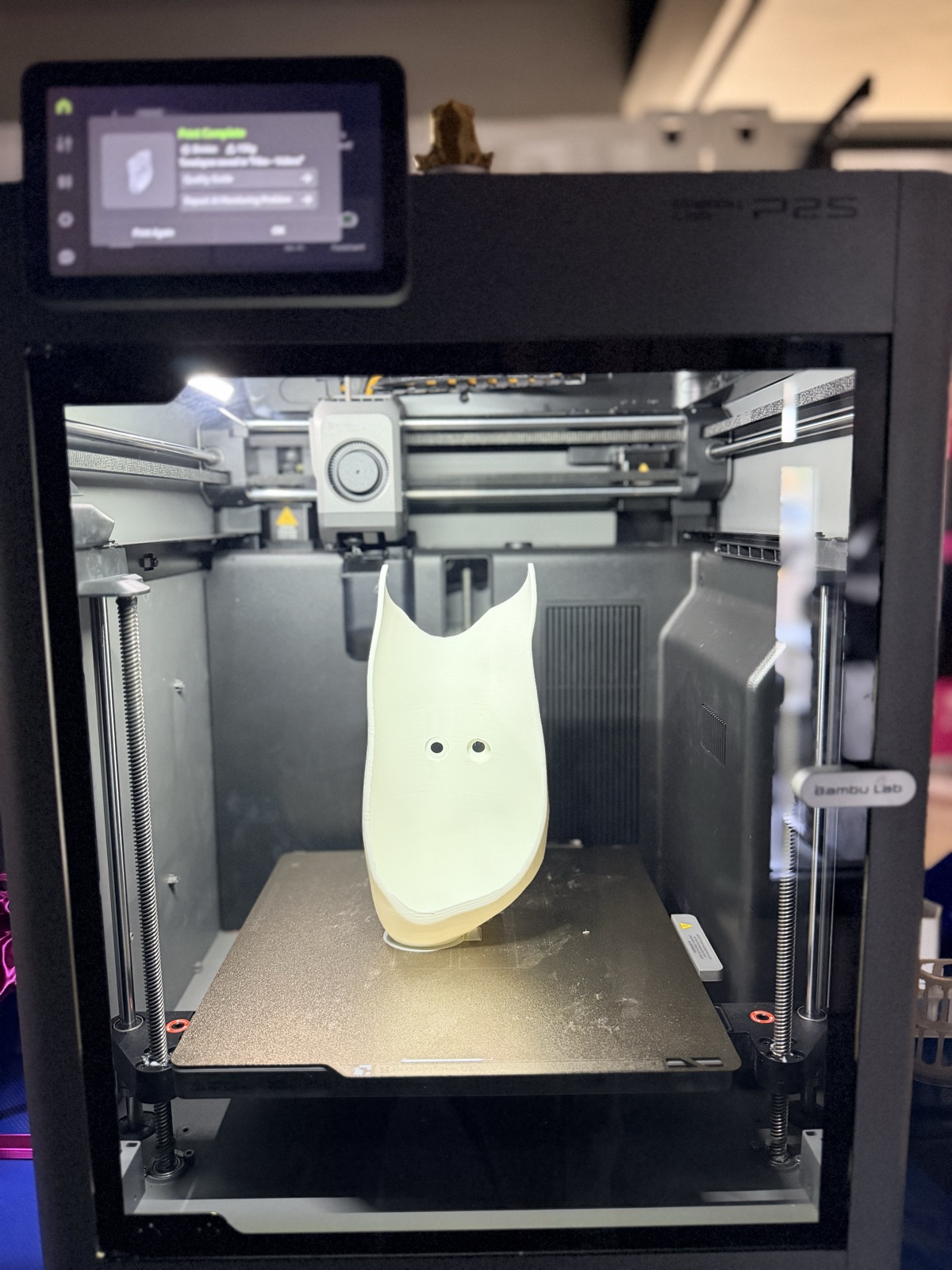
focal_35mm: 24
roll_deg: +0.8
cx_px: 476
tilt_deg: -7.7
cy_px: 635
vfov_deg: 71.6
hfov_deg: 56.8
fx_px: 880
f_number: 1.78
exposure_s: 1/60
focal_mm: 6.76
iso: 800
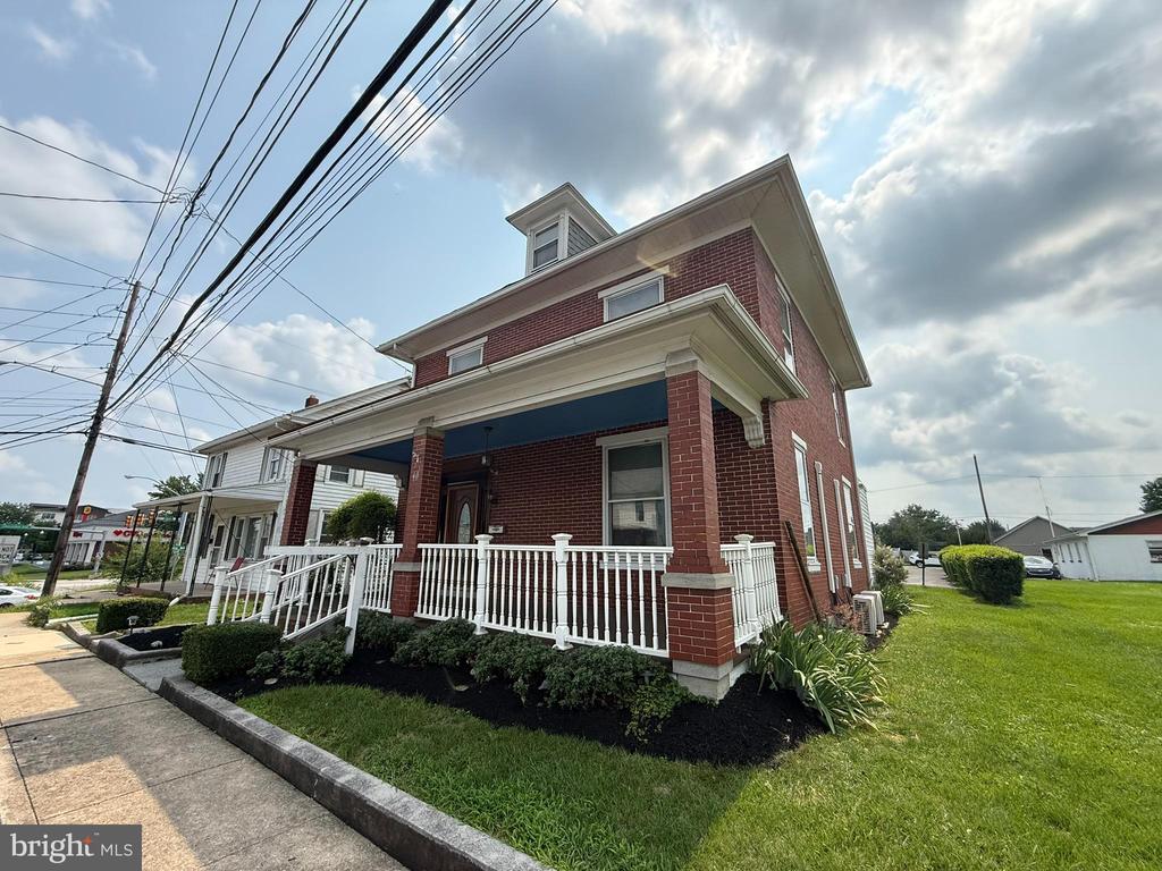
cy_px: 436
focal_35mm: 14
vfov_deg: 85.7
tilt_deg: +16.2
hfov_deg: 102.1
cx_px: 581
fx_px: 470
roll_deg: -0.8
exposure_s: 1/1795
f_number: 2.2
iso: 80
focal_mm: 2.22
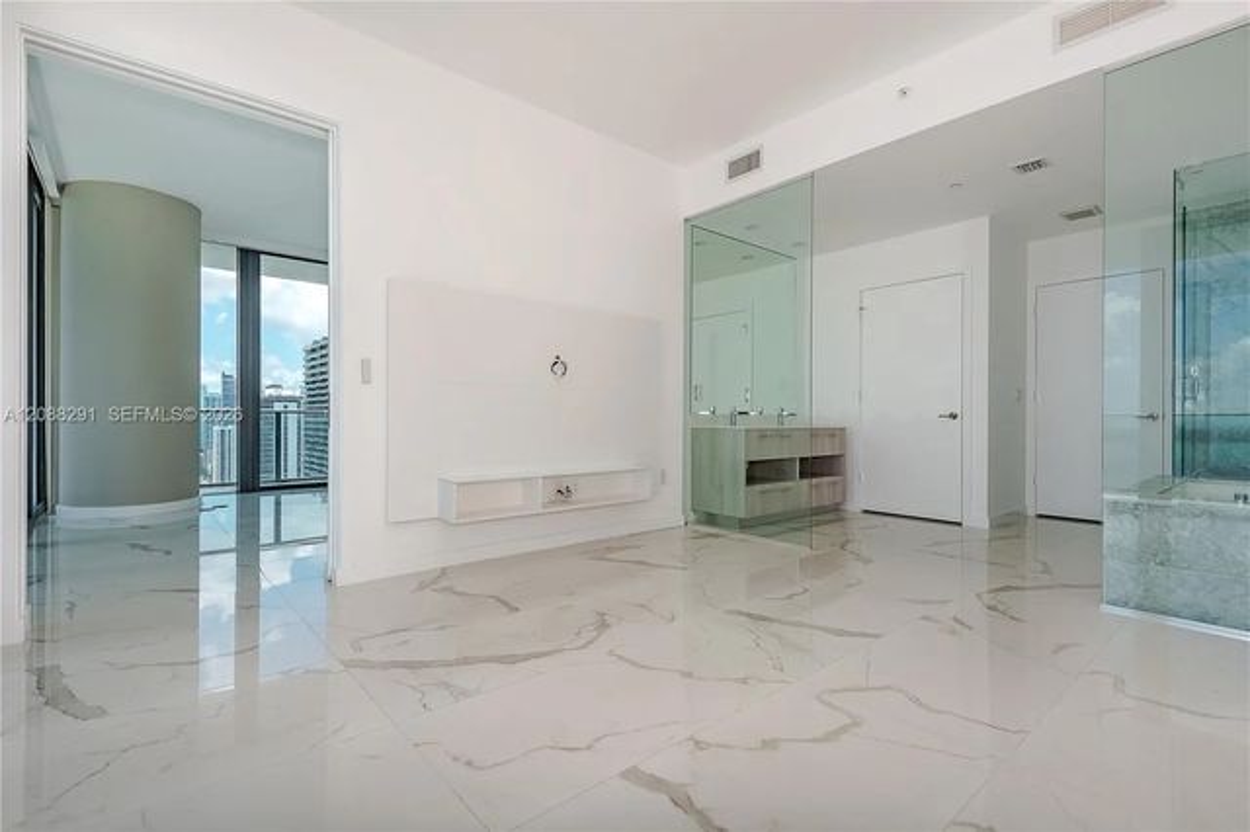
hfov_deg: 96.8
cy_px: 416
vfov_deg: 73.7
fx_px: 555
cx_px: 625
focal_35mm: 16
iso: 100
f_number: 8
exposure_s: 1/250
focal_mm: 16
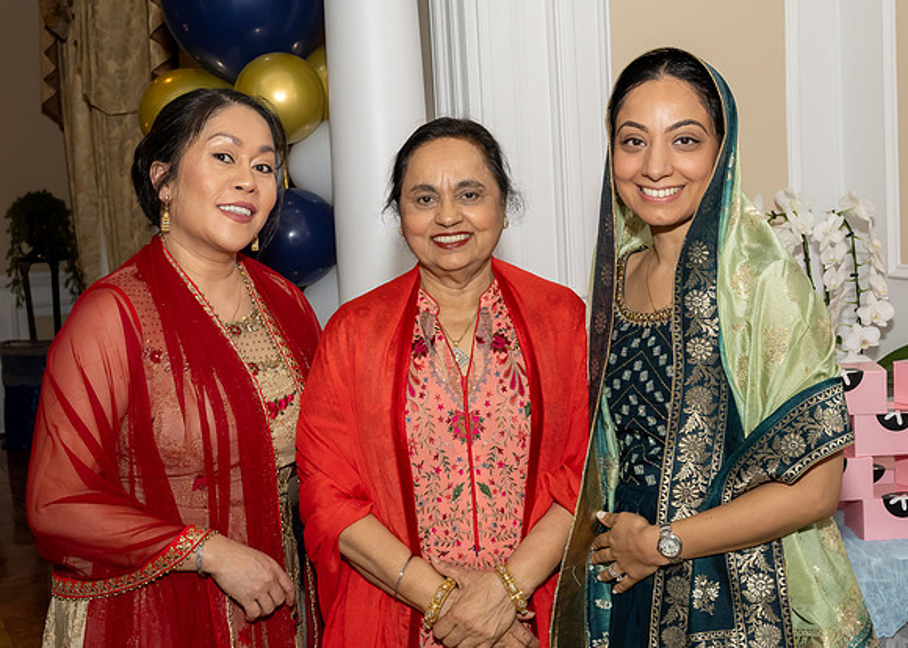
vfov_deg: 26.2
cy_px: 310
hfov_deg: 36.0
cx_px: 544
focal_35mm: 54
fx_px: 1391
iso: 800
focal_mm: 31
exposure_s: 1/250
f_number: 7.1
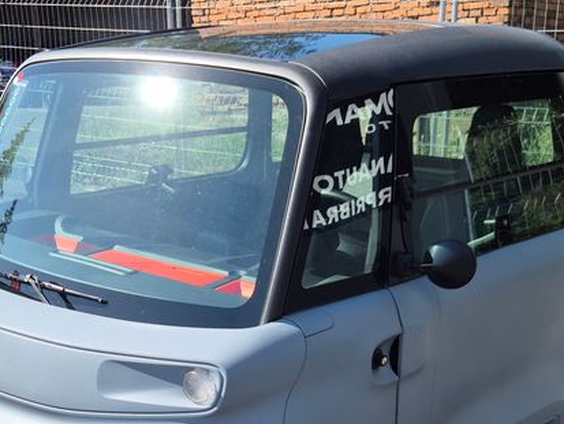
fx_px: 929
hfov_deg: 33.7
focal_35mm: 57
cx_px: 249
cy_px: 391
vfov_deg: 24.8
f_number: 1.8
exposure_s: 1/980
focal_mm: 5.4
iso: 25
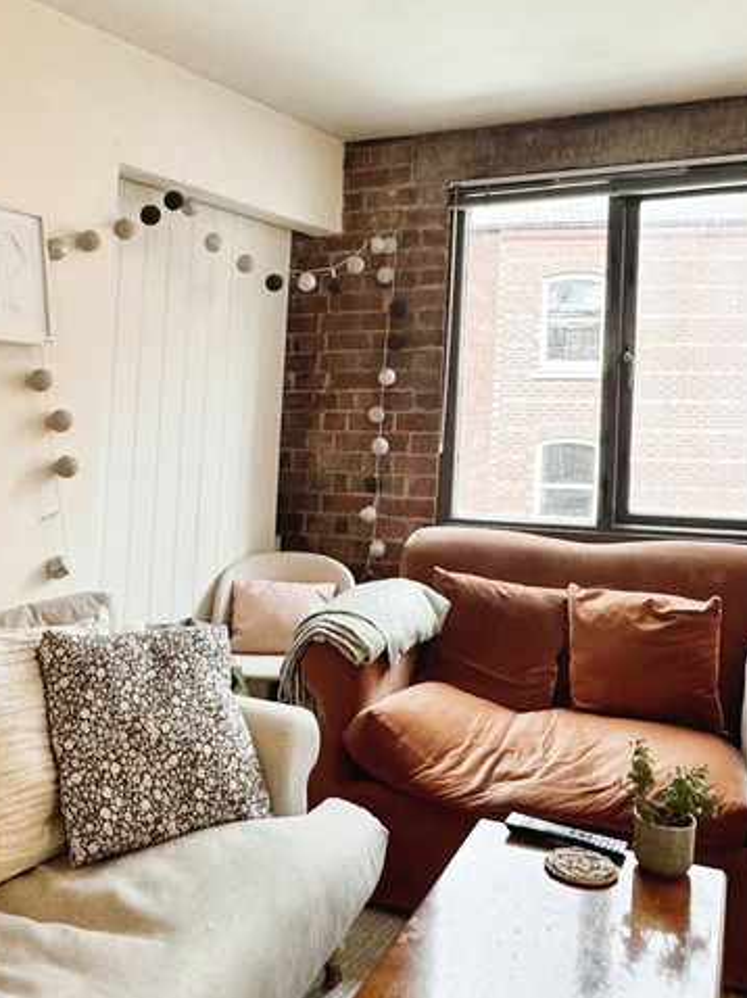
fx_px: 864
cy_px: 614
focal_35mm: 30
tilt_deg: -3.9
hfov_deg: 46.6
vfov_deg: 59.3
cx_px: 309
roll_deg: -0.1
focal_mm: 2.22
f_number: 2.2
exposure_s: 1/100
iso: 250
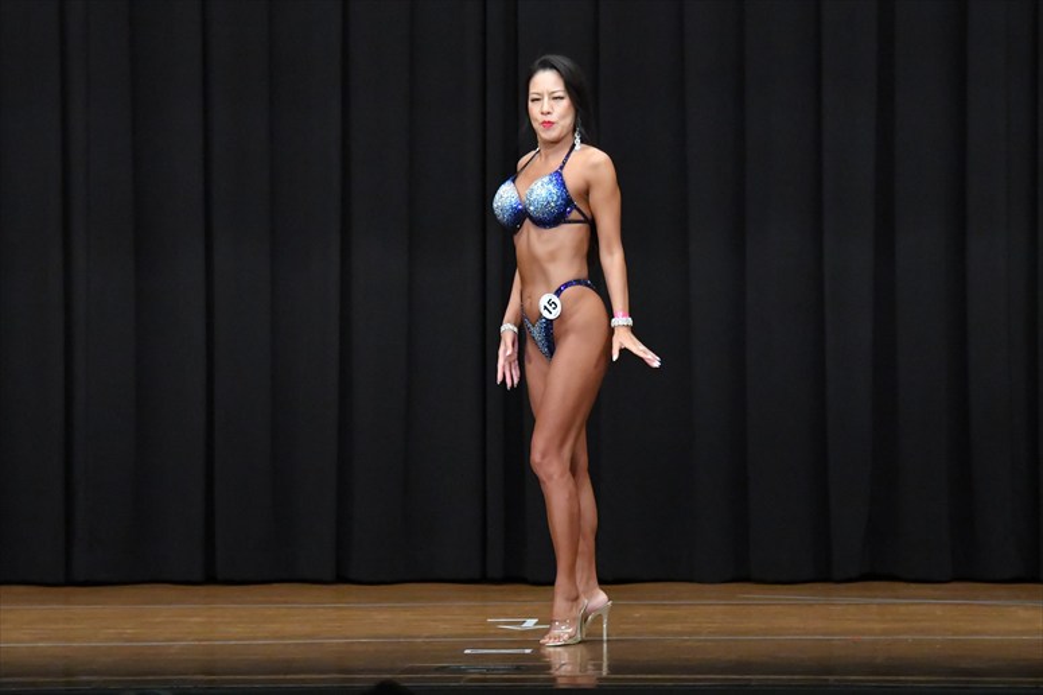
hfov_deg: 9.5
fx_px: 6284
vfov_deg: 6.3
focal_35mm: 217
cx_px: 522
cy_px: 348
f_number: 5.6
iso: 8000
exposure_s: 1/400
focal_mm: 145
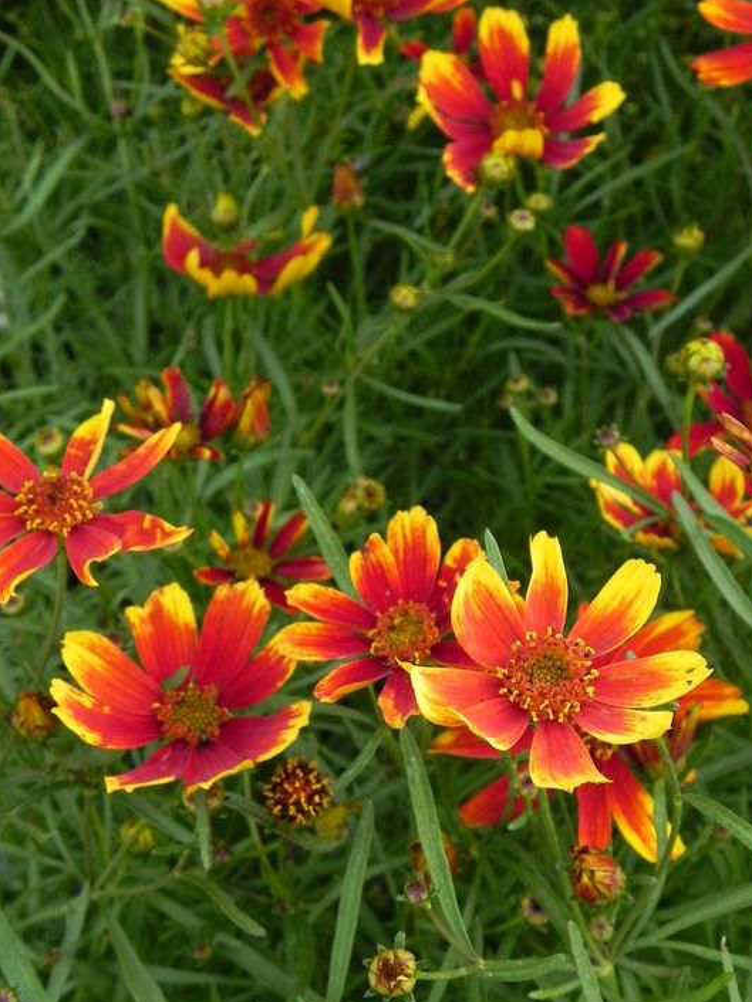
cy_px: 465
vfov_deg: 44.8
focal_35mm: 42
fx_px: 1216
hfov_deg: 34.4
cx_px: 357
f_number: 4
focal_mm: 6.6
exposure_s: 1/320
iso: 160
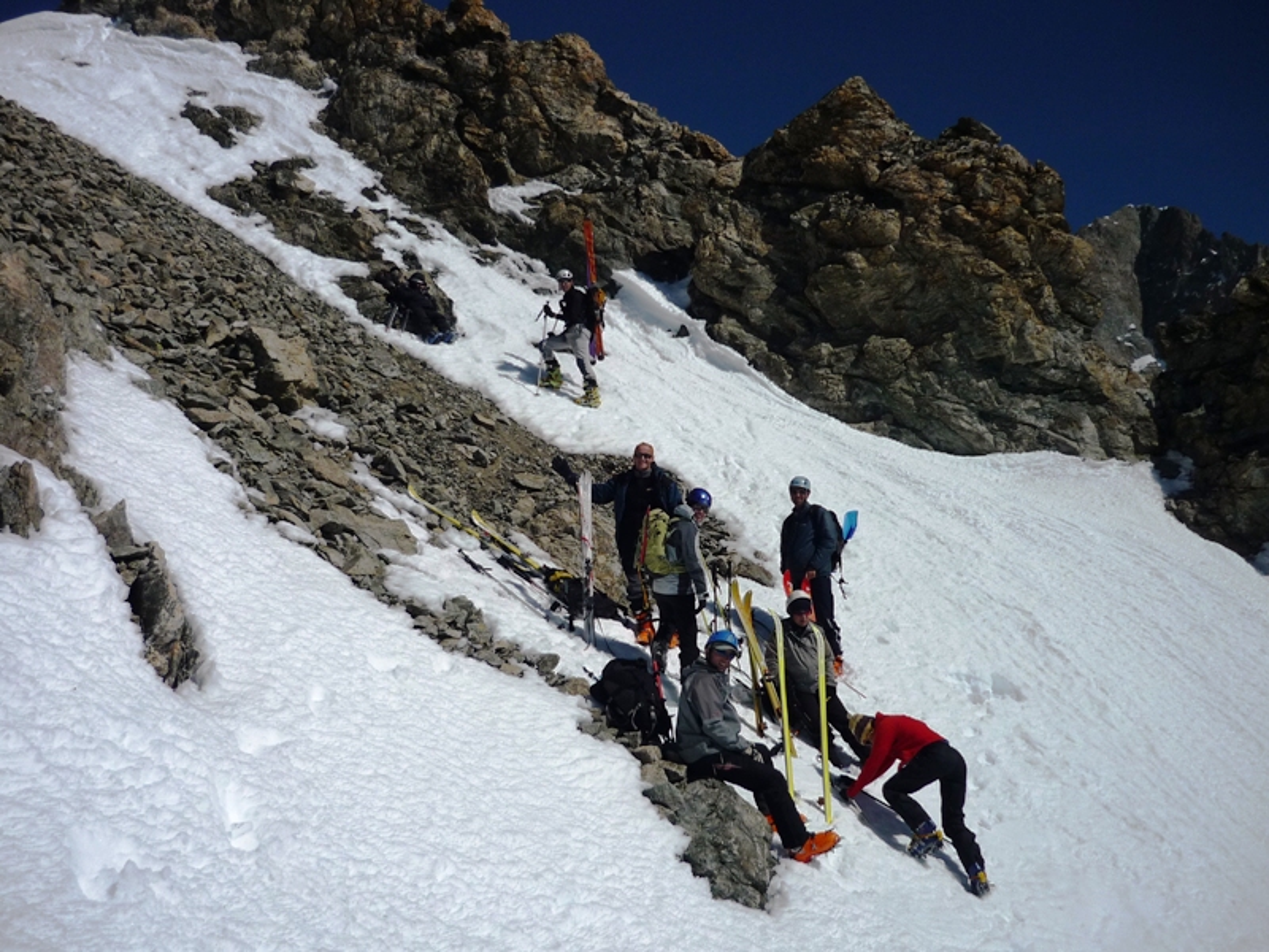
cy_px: 476
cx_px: 634
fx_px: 1210
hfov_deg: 55.4
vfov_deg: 42.9
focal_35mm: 33
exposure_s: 1/1000
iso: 100
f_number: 8
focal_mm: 5.5
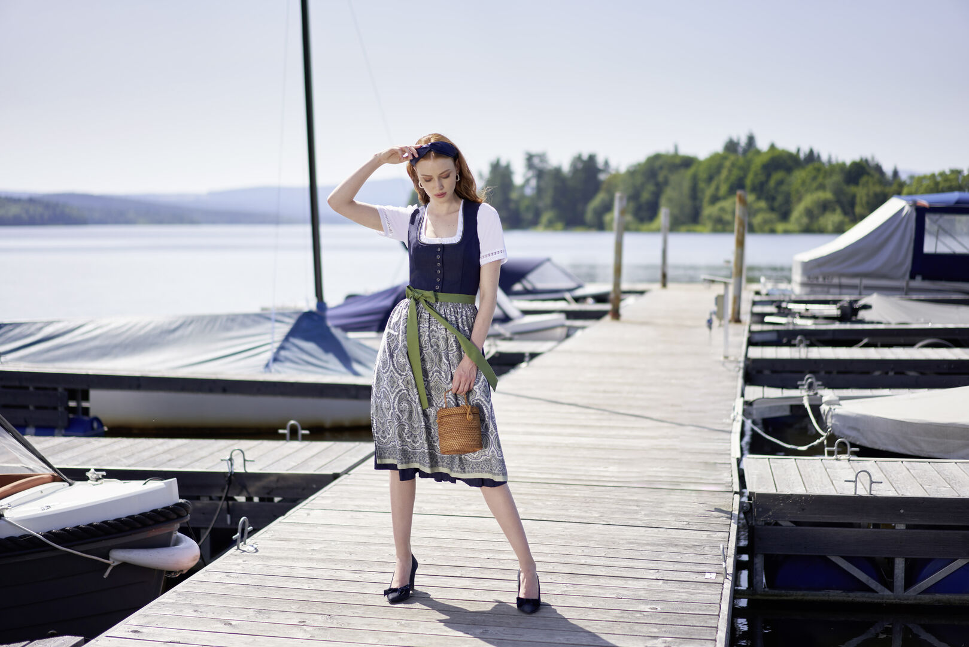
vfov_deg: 24.6
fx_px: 1481
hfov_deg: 36.2
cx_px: 484
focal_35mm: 55
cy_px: 324
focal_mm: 55
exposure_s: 1/4000
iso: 100
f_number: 1.8
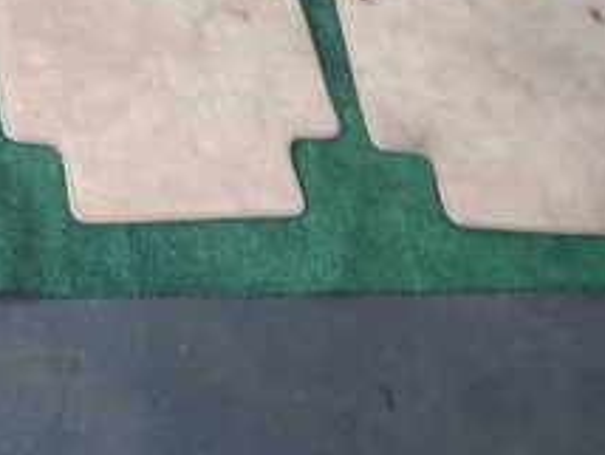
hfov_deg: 24.6
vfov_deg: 20.8
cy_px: 99
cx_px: -153
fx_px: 1225
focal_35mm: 70
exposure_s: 1/125
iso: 160
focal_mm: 4.5
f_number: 2
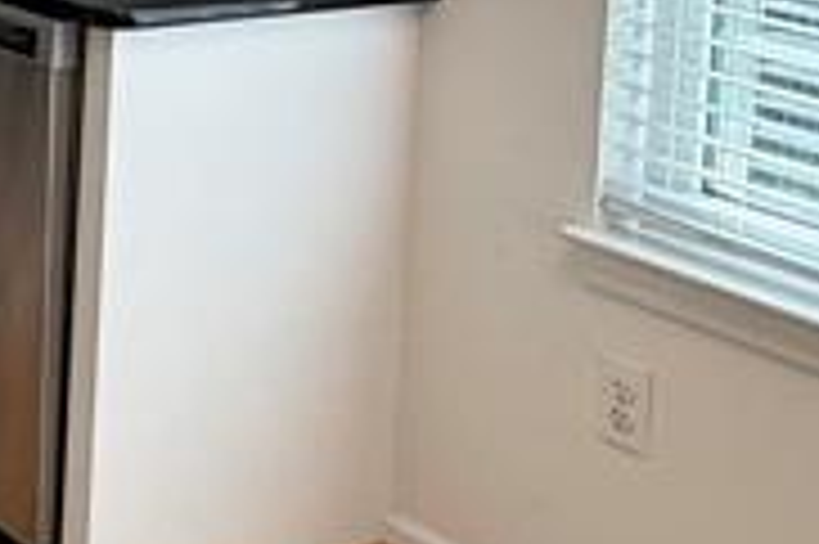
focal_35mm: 82
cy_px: -342
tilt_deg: -2.7
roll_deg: -1.6
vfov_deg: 15.0
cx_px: -513
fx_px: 1864
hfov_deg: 20.2
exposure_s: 1/120
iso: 64
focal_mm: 2.22
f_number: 2.2
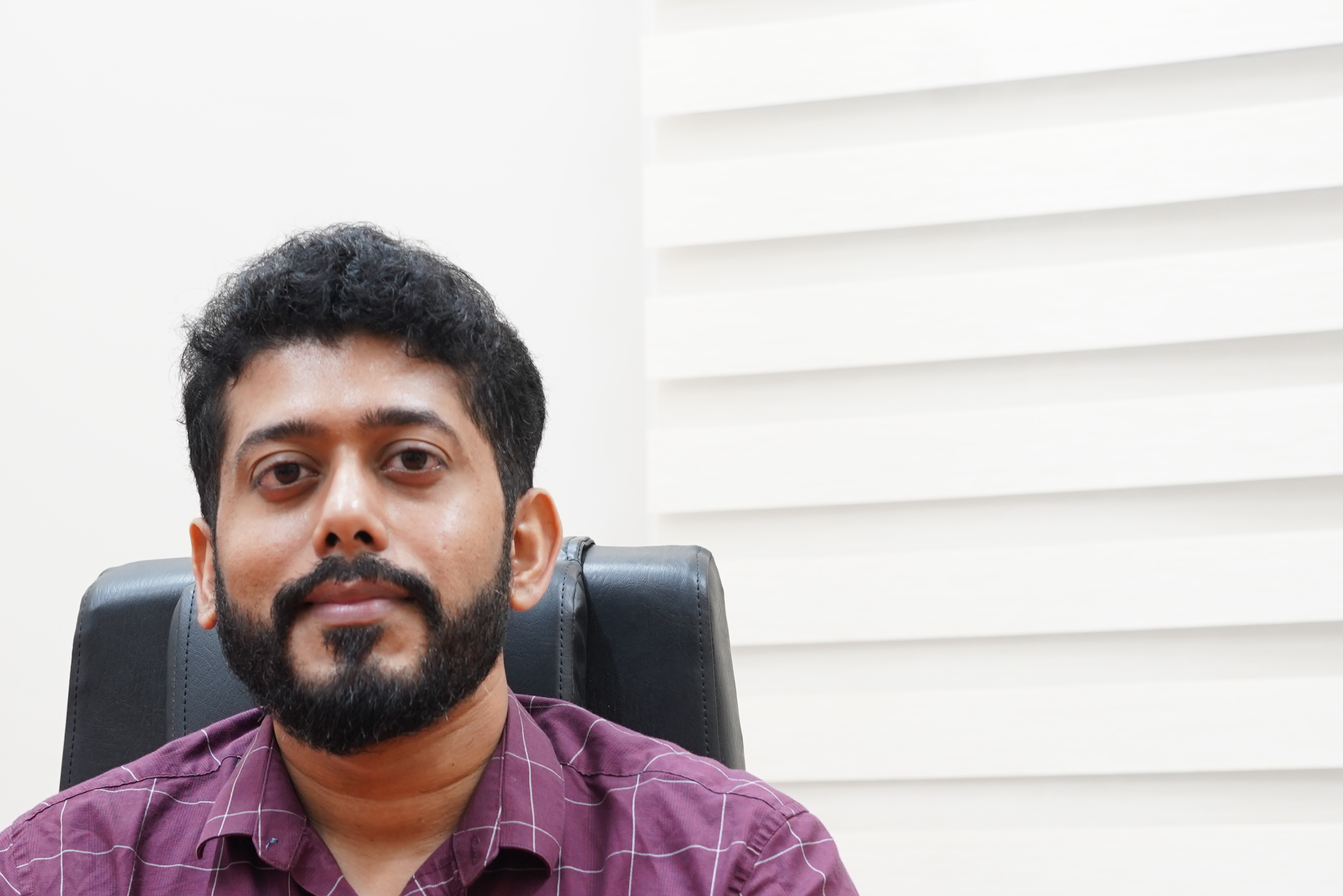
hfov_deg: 22.4
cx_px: 337
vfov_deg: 15.1
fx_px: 3358
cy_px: 726
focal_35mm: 90
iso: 500
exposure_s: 1/20
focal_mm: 35
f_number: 4
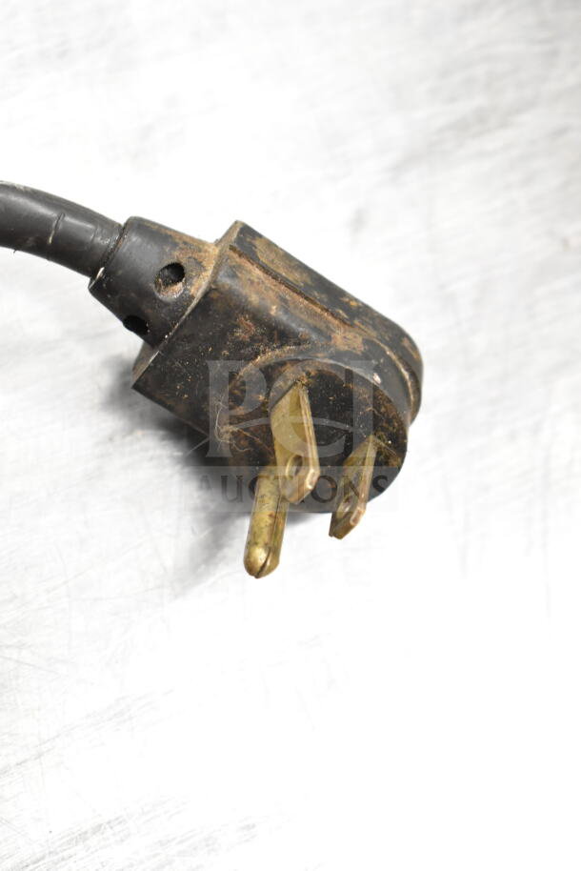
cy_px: 436
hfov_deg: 18.9
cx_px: 290
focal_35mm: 72
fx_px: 1742
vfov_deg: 28.1
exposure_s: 1/80
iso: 4500
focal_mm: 48
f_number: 5.3
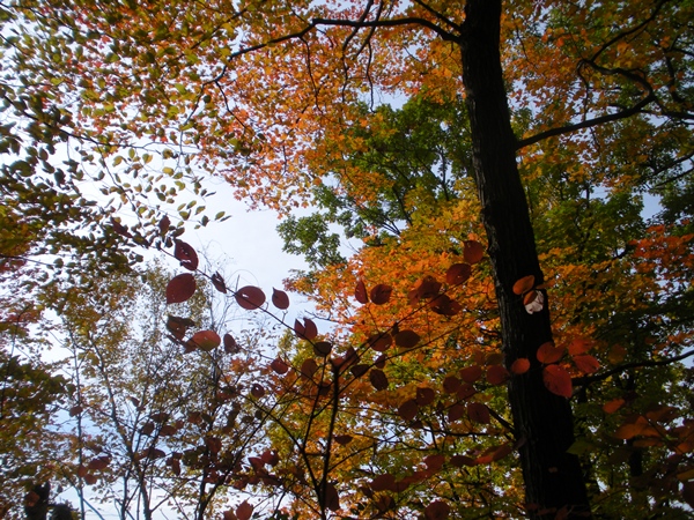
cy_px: 260
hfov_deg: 51.4
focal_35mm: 36
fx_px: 722
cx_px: 347
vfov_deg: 39.7
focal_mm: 6.3
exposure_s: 1/931
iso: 64
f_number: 3.5
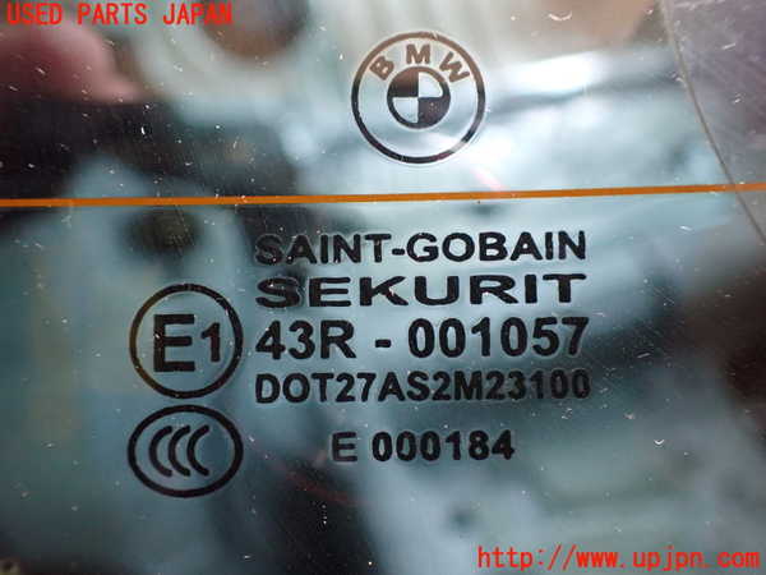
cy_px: 288
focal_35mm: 30
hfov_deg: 60.0
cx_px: 383
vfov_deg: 46.8
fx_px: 664
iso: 800
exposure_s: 1/40
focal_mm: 5.4
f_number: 2.3
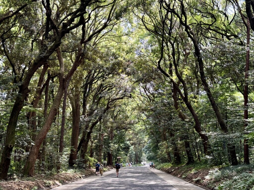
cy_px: 95
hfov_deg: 39.7
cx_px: 127
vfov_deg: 30.3
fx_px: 352
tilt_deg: +9.7
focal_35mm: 48
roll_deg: +0.9
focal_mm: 6.76
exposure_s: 1/85
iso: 100
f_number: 1.78
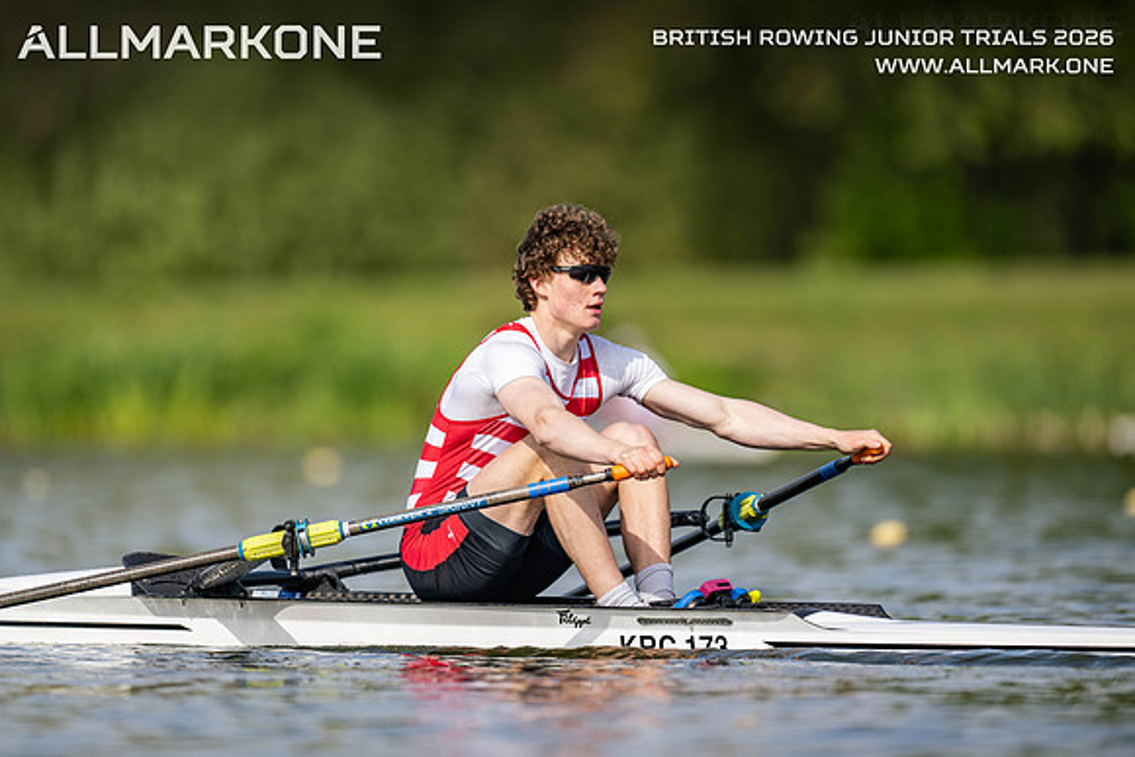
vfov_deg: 2.3
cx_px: 568
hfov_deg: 3.4
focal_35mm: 600
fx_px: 18920
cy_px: 378
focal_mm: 600
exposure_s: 1/2500
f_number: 4
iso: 250
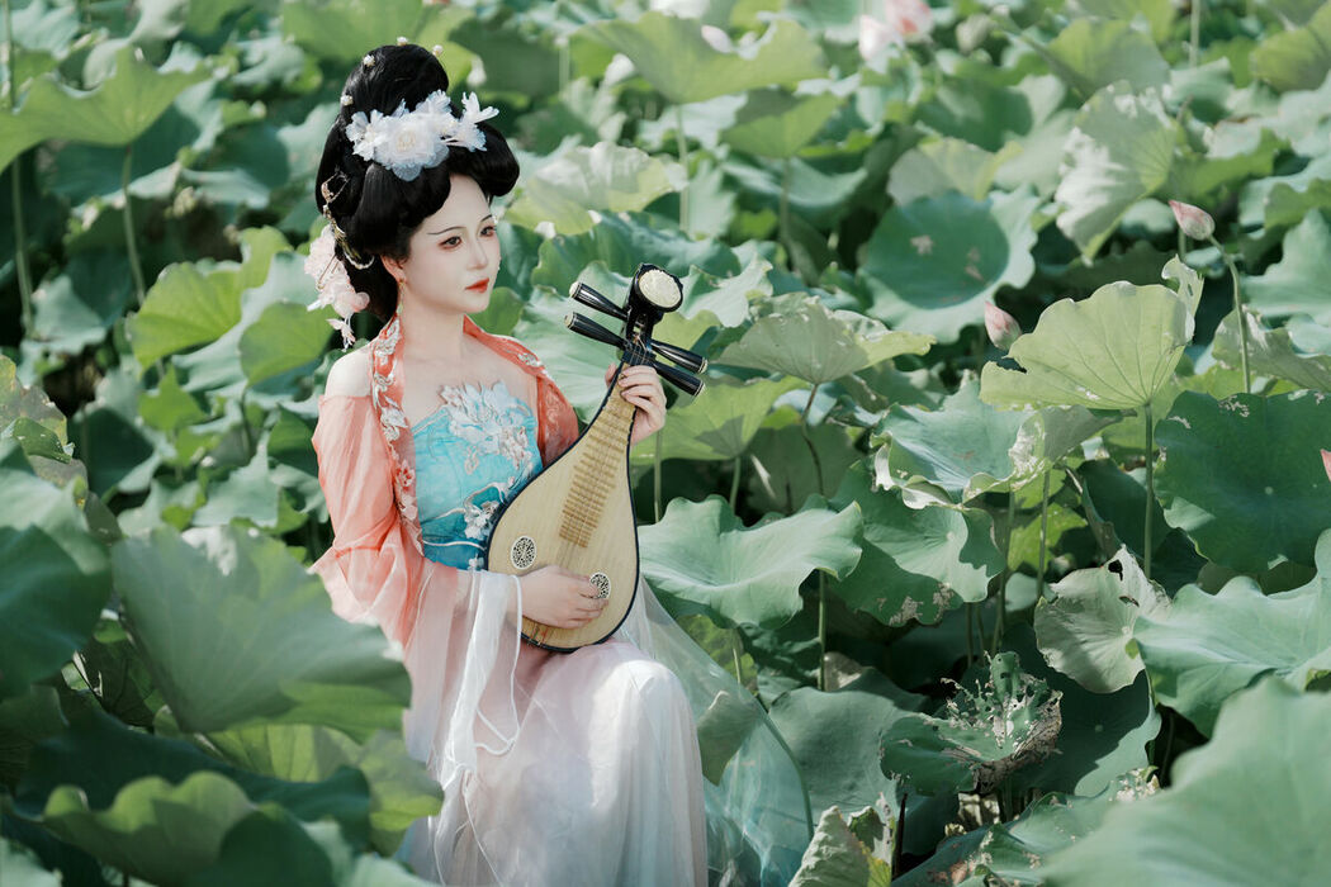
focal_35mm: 160
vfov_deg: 8.6
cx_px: 666
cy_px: 444
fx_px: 5915
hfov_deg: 12.8
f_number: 2.8
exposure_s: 1/3200
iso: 400
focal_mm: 160
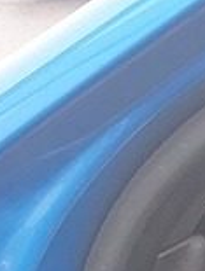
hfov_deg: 5.0
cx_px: 1169
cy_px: 201
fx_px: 1675
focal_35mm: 213
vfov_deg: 9.3
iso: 40
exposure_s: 1/126
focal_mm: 5.54
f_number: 1.8
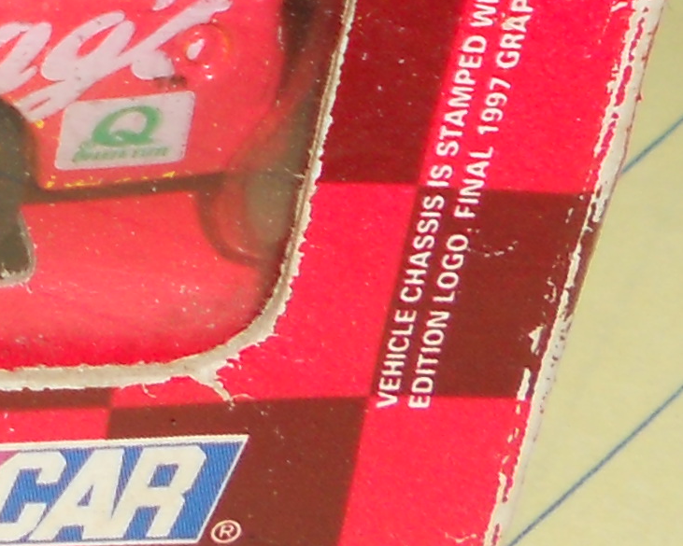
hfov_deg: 10.2
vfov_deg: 8.6
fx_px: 3457
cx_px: -801
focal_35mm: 171
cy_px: -487
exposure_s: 1/25
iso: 80
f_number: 8.8
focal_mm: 5.8
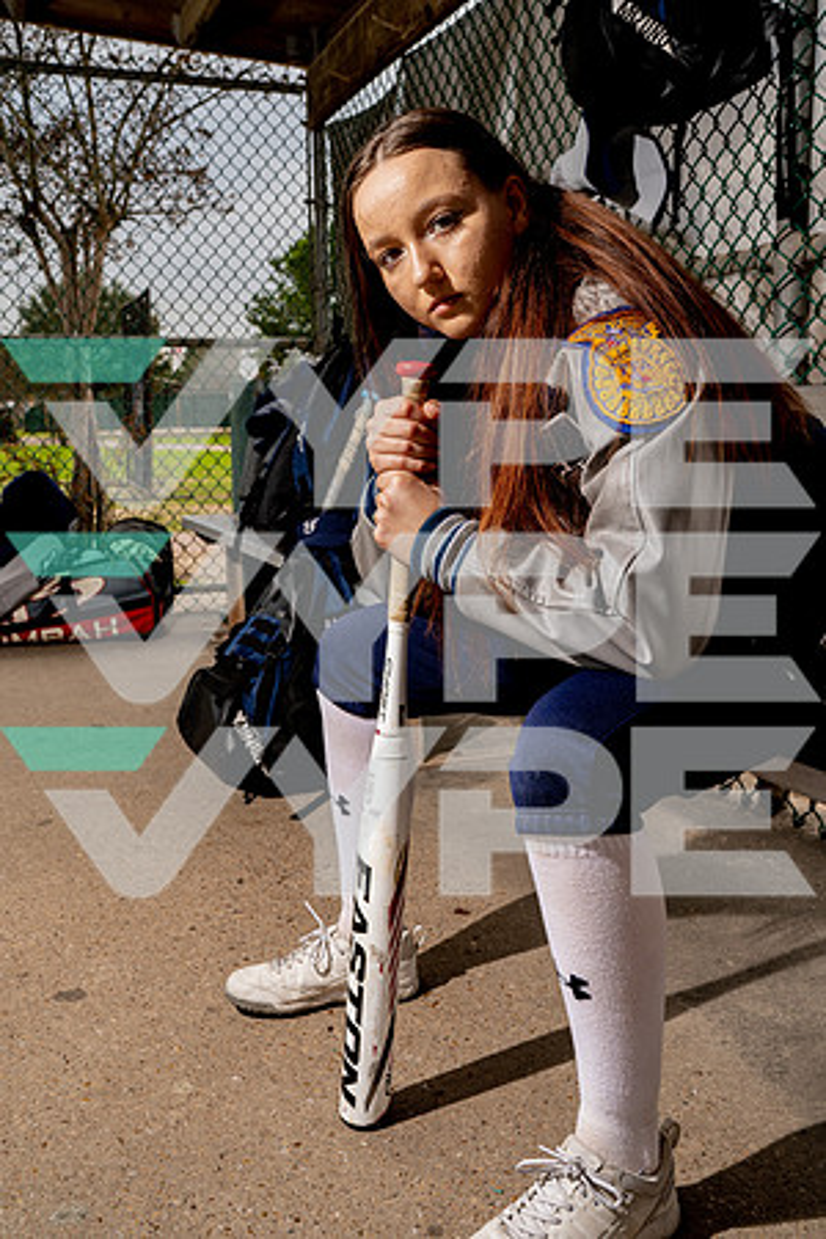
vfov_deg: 54.4
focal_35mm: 35
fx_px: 1204
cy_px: 620
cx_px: 413
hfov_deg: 37.9
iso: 125
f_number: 8
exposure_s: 1/250
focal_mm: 35
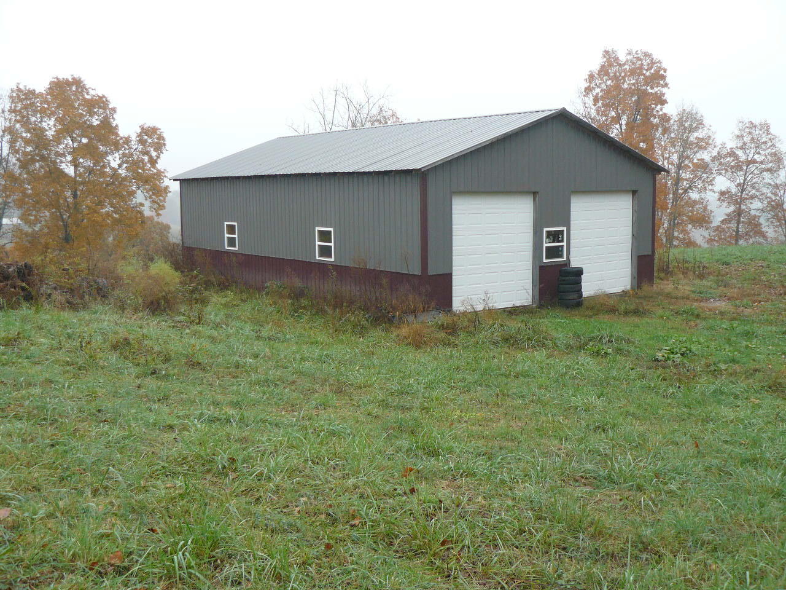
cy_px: 295
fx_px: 817
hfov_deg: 51.4
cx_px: 393
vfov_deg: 39.7
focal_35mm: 36
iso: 100
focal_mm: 6
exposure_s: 1/200
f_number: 2.8
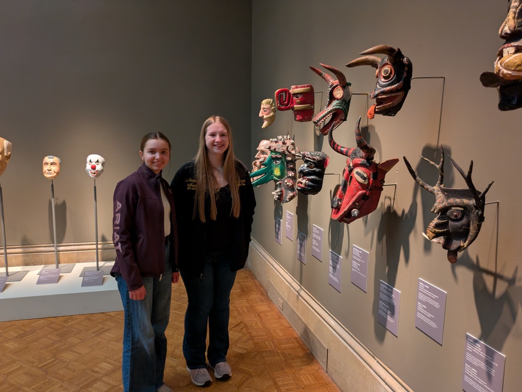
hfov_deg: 67.3
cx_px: 256
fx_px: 392
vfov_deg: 53.1
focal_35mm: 26
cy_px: 203
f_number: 1.89
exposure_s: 1/30
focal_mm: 5.43
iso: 364
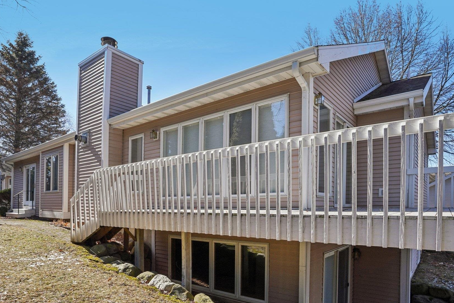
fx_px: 252
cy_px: 144
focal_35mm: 20
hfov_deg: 83.9
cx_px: 242
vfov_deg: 61.9
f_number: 8
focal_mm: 16
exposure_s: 1/500
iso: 400
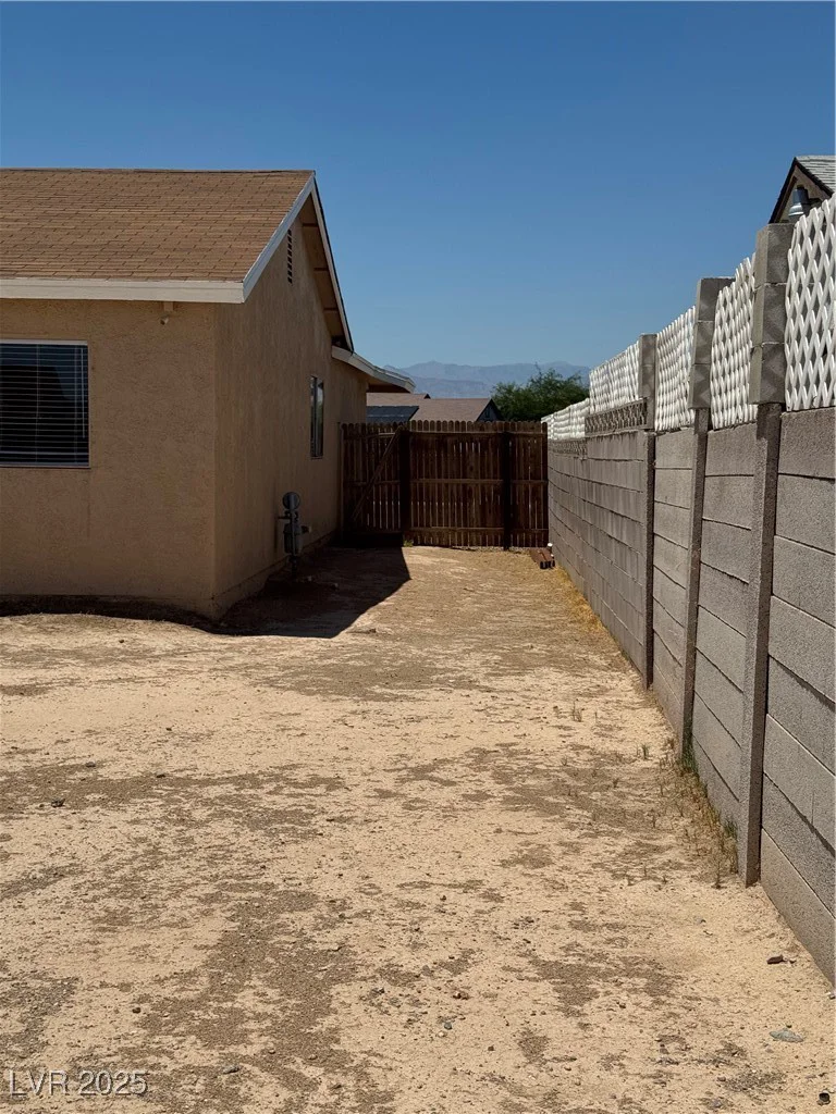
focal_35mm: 48
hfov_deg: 30.3
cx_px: 418
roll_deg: -2.2
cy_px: 557
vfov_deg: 39.7
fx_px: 1546
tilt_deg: -4.5
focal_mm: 6.76
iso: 64
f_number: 1.78
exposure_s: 1/10526
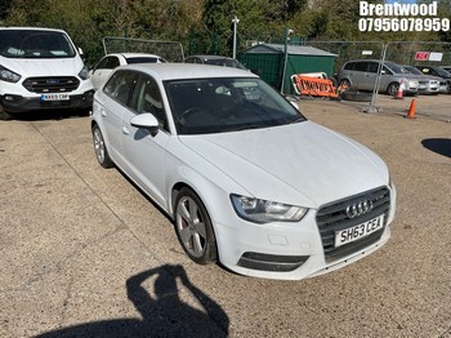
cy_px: 169
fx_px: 339
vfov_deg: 53.0
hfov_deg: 67.3
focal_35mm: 26
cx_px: 226
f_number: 1.6
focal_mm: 4.2
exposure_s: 1/7299
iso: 32
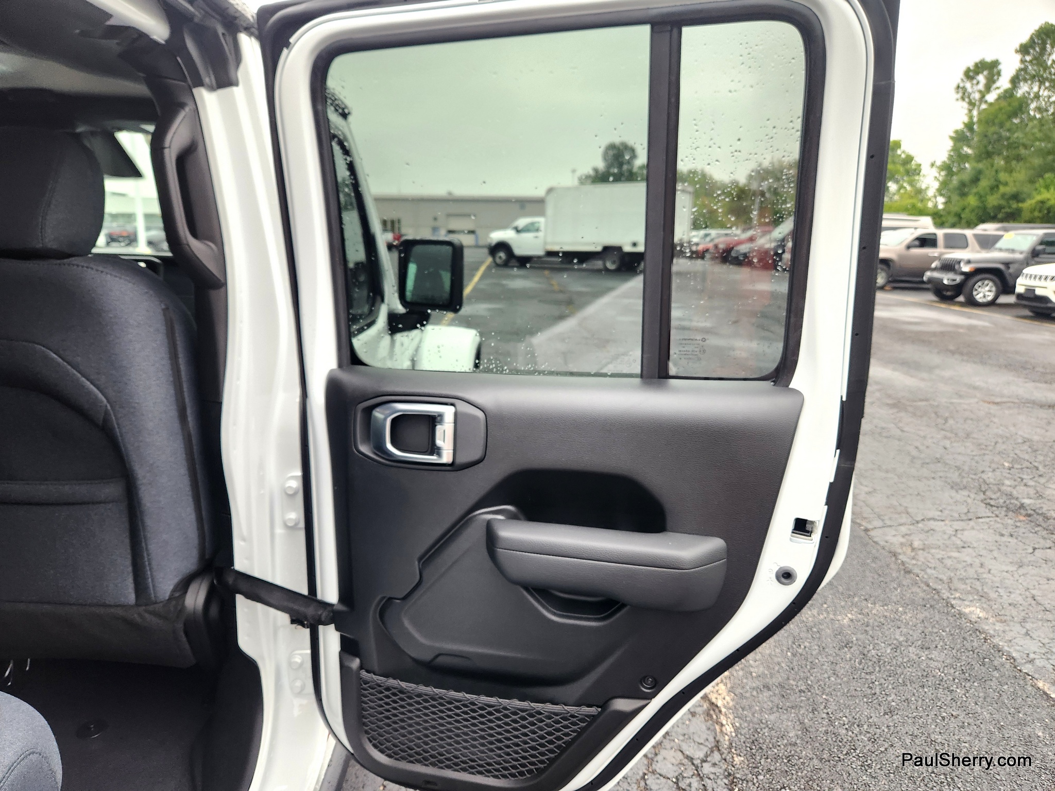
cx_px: 528
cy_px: 396
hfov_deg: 73.9
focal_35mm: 23
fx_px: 701
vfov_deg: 58.9
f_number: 1.8
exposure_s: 1/180
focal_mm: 5.4
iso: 200
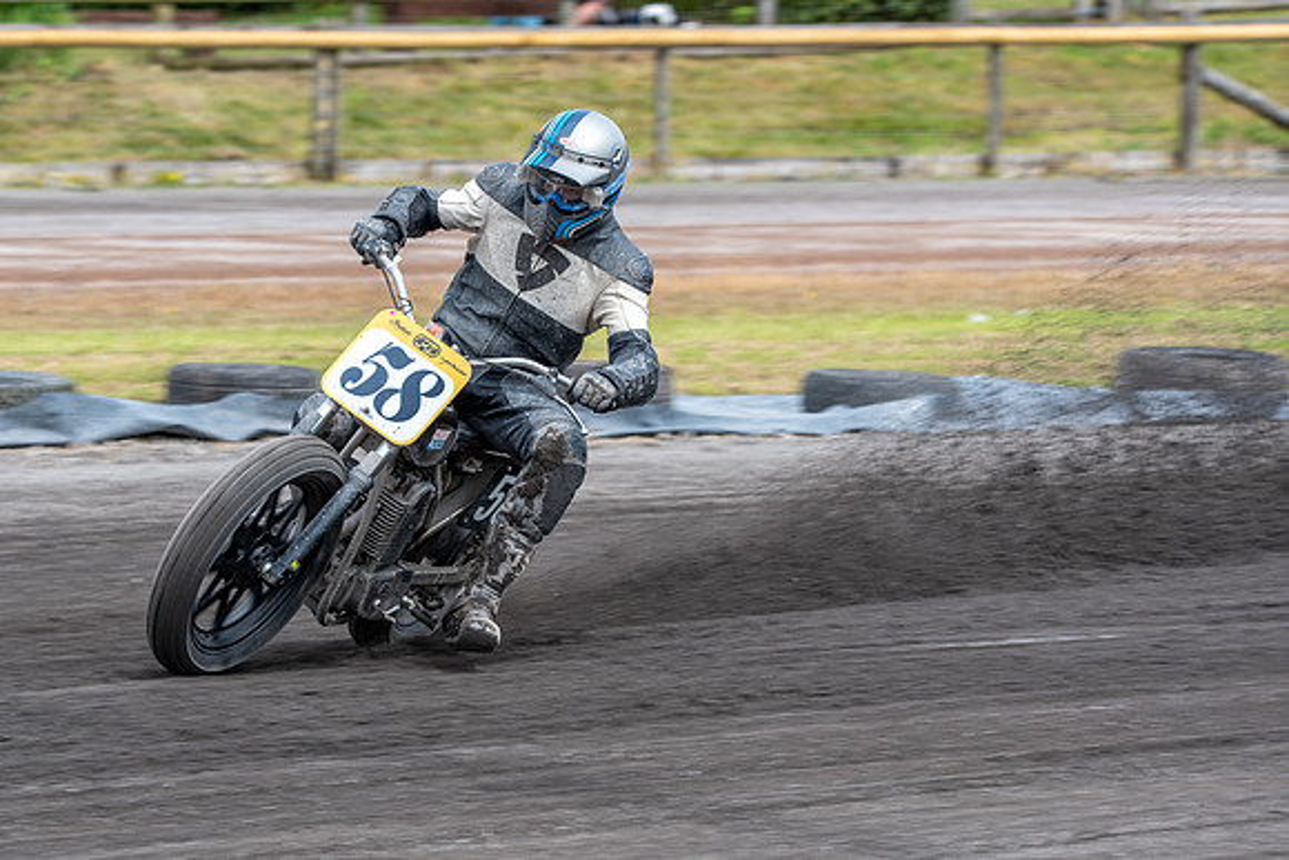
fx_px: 10319
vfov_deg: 4.8
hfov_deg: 7.1
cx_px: 412
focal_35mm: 288
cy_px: 466
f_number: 7.1
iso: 200
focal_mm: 210
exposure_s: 1/400
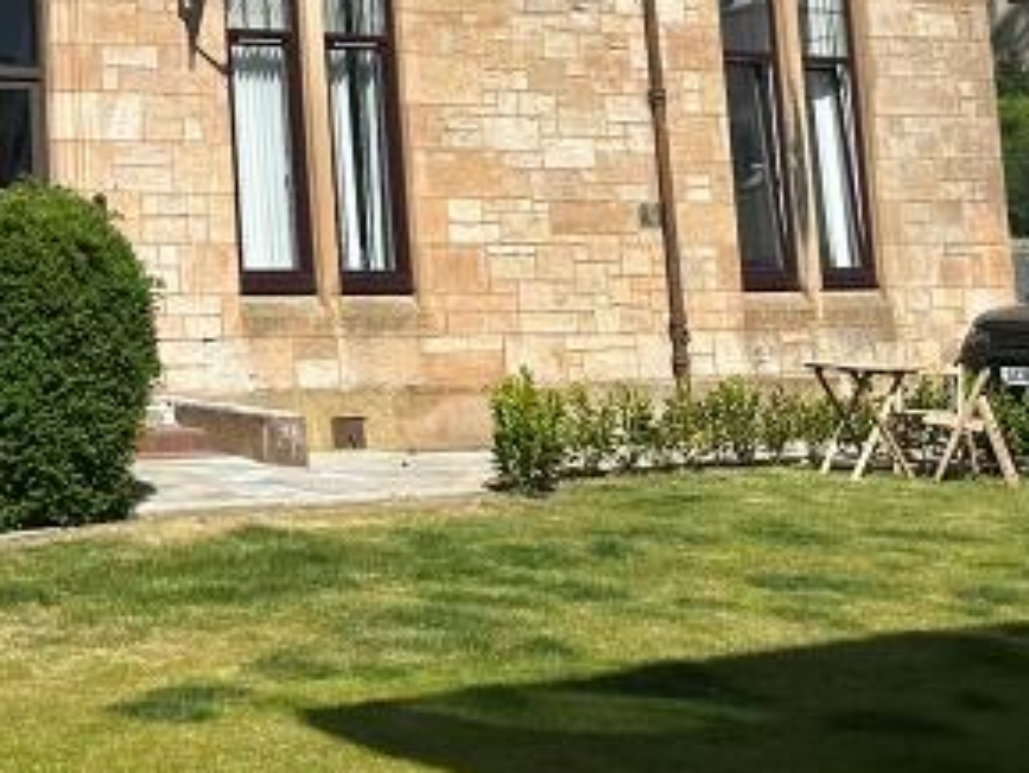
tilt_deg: +11.4
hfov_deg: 20.9
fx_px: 2528
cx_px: -320
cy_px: -310
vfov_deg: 16.2
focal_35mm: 85
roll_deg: +0.0
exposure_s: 1/4762
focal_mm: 6.86
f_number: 1.78
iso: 80
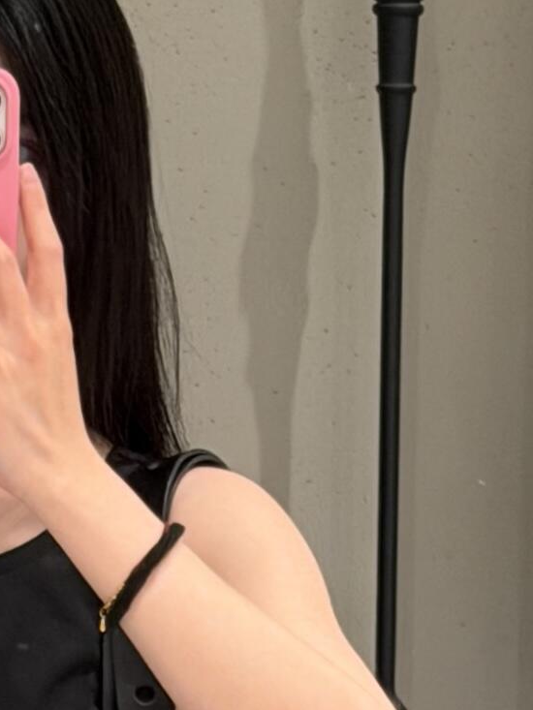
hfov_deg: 8.2
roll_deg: -0.9
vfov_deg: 10.7
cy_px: 959
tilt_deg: -4.5
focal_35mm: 180
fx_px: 3694
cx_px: -96
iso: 160
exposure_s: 1/50
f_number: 1.78
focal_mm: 6.76
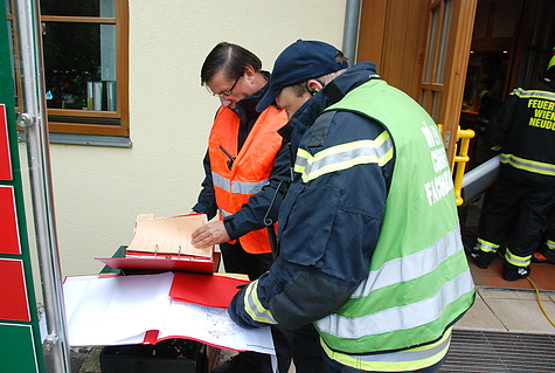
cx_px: 278
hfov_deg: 67.3
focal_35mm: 27
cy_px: 186
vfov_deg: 48.1
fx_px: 417
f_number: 6.3
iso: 800
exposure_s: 1/160
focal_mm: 18
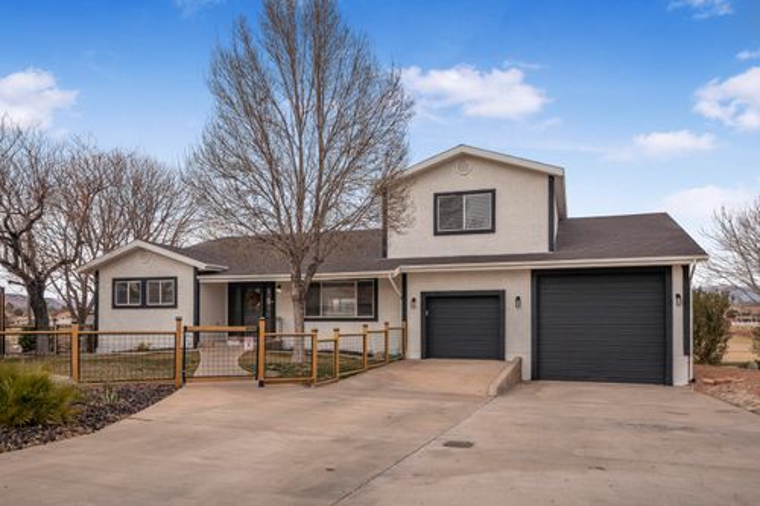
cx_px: 380
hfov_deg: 69.4
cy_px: 253
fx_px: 549
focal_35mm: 26
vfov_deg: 49.5
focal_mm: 26
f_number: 9
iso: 250
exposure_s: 1/400
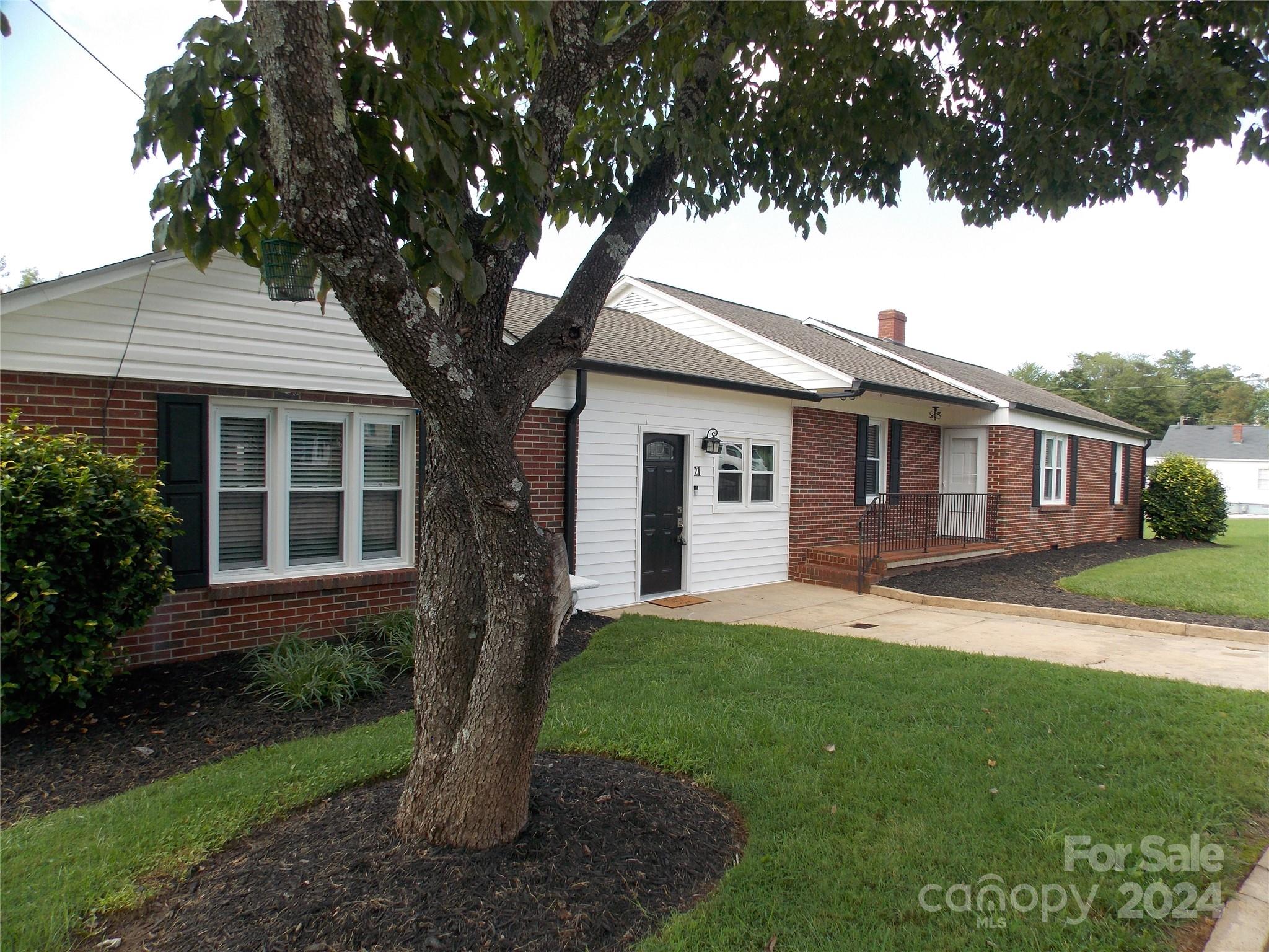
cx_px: 634
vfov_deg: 58.9
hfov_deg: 73.9
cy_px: 476
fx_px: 843
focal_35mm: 23
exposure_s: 1/250
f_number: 3.1
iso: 80
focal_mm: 4
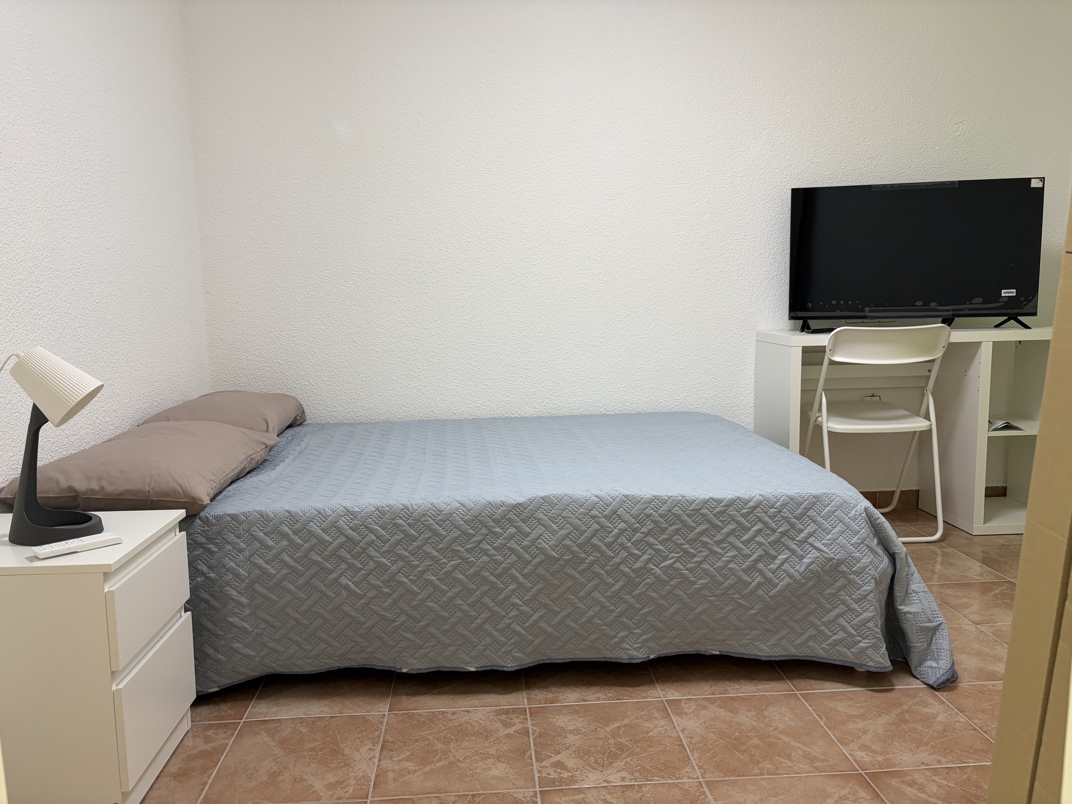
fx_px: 805
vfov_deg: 53.1
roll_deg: +0.6
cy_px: 402
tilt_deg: -8.1
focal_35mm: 26
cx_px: 536
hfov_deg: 67.3
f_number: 1.6
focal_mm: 5.96
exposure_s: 1/50
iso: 100
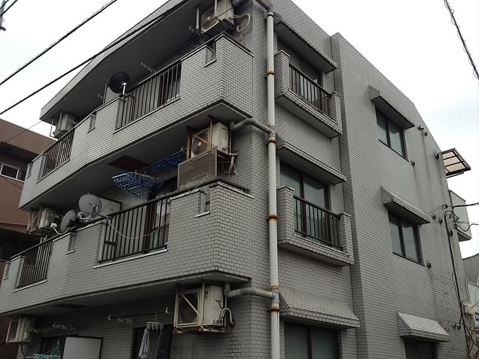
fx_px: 484
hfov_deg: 52.6
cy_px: 180
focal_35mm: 35
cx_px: 240
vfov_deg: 40.7
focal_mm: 4.28
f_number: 2.4
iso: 64
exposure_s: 1/373
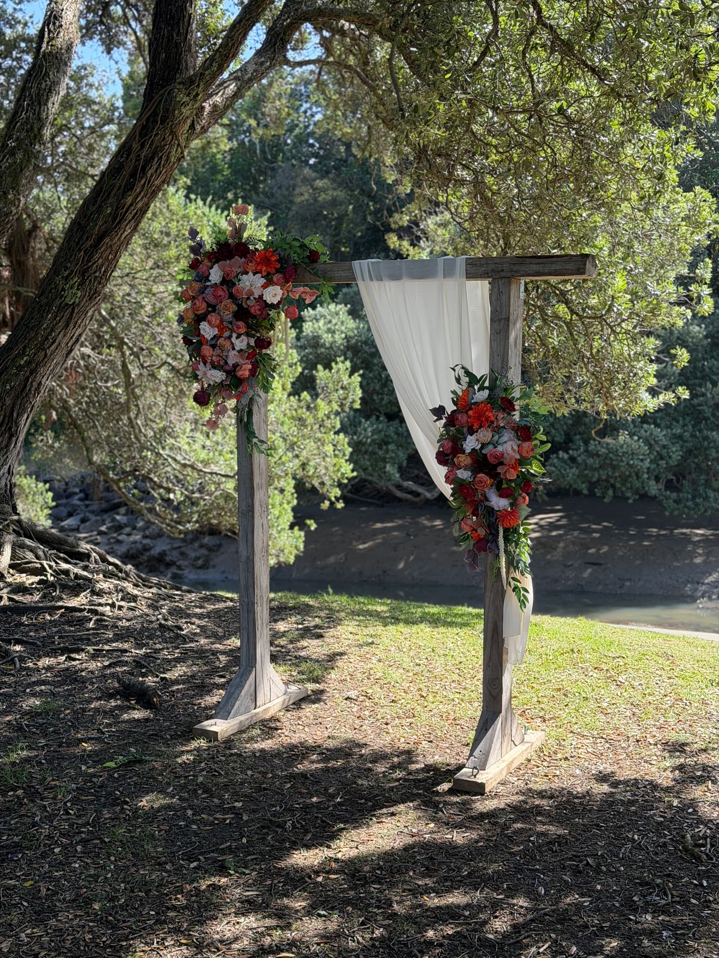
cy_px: 479
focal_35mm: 48
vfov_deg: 39.7
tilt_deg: -3.2
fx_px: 1329
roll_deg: +0.0
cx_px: 360
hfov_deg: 30.3
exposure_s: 1/706
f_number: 1.78
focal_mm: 6.76
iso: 64
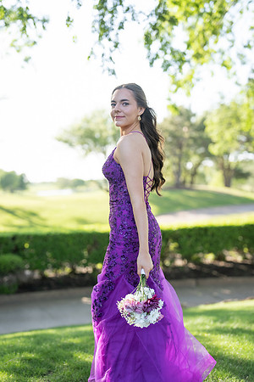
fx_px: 529
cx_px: 127
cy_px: 191
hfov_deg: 27.0
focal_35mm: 50
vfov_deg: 39.6
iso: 160
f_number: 1.8
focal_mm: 50
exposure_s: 1/1000
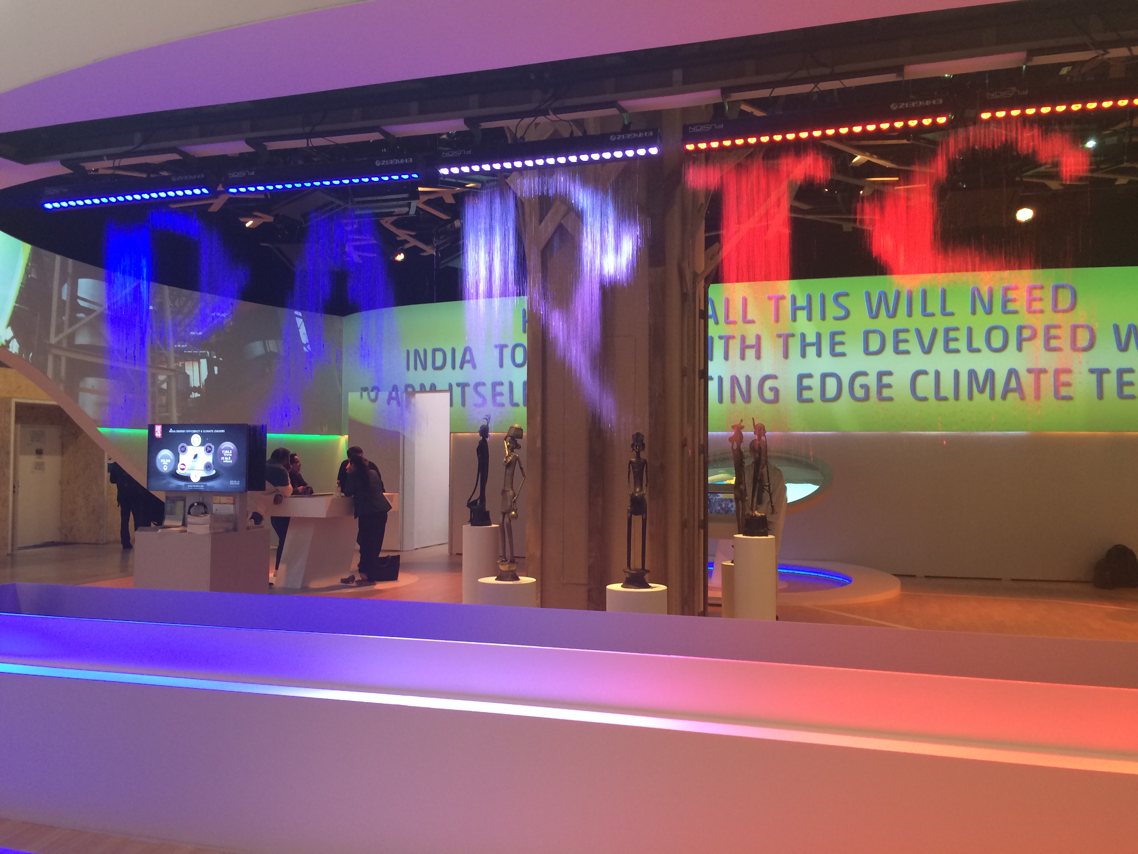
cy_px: 427
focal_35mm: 29
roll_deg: -0.5
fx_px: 953
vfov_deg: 48.2
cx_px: 569
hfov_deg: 61.7
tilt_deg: -0.9
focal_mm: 4.15
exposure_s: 1/33
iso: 100
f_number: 2.2
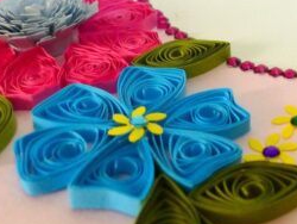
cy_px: 49
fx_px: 515
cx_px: 304
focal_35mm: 60
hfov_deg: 29.8
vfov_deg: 24.1
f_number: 2.8
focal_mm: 4.5
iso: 400
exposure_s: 1/25
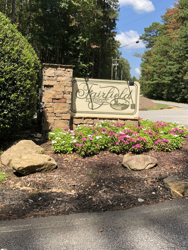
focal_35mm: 37
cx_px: 87
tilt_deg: +0.0
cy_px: 99
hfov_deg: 38.6
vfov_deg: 49.8
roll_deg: -2.8
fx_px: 268
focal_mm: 3.99
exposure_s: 1/1156
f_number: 1.8
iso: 20
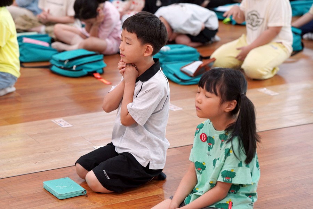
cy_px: 104
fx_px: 869
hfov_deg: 20.4
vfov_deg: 13.7
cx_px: 156
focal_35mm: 100
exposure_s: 1/160
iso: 1250
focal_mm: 100
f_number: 4
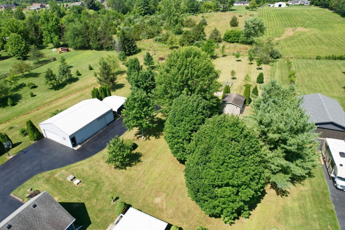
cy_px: 115
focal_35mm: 22
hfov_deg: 78.6
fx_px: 211
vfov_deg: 57.2
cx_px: 172
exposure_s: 1/2000
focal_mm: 8.38
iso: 150
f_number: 2.8
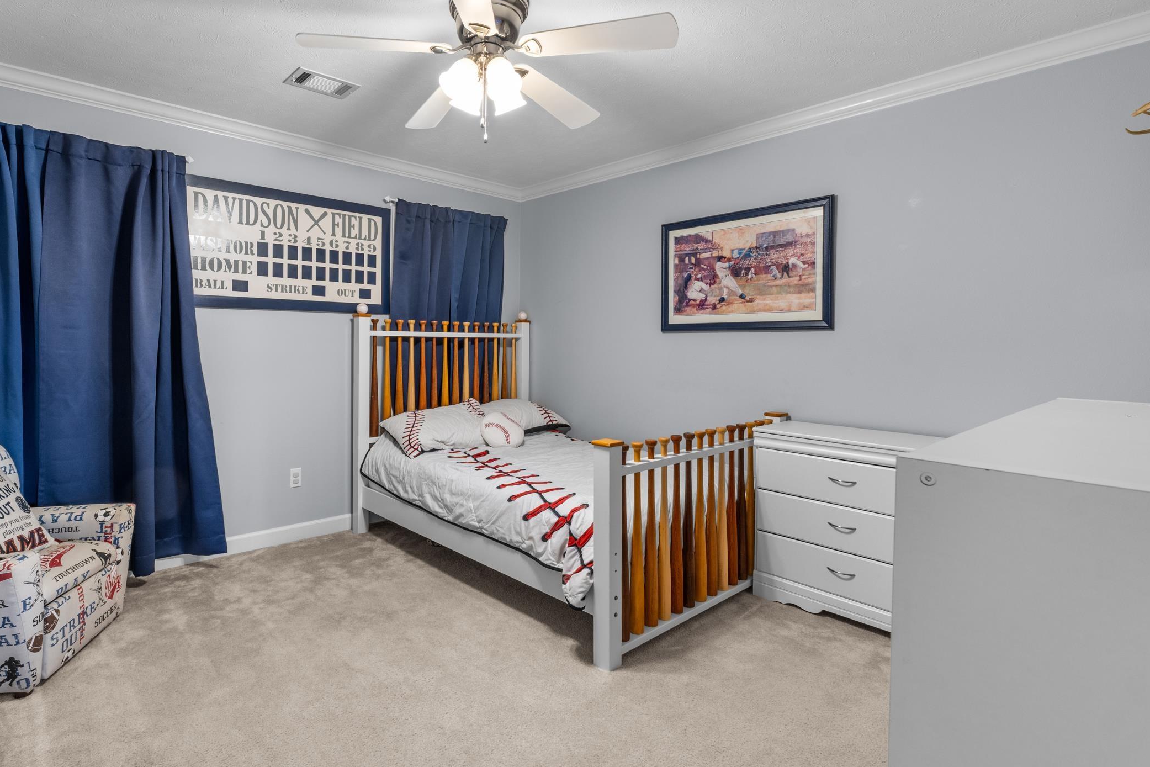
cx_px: 476
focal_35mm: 18
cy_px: 339
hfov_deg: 89.2
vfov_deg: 67.2
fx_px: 575
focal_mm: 10
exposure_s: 1/1.25
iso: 200
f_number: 9
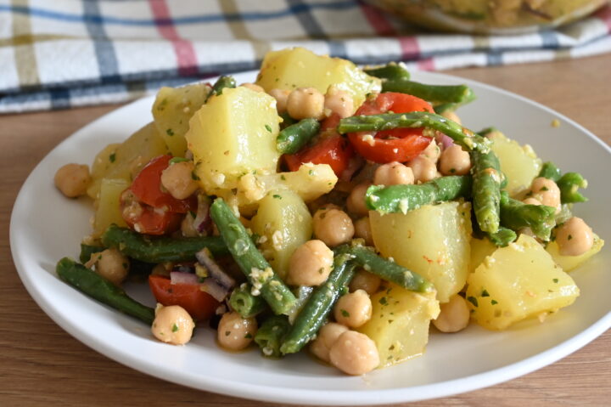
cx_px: 306
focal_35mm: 69
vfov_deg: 19.7
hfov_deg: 29.3
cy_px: 204
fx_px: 1170
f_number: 7.1
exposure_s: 1/20
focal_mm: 46
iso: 640
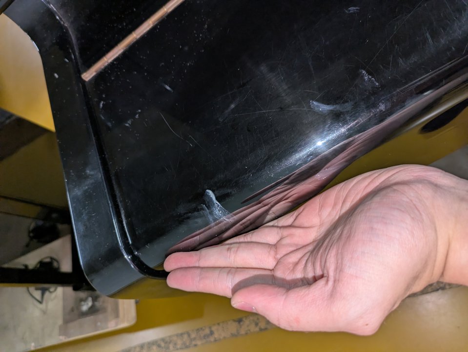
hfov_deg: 69.4
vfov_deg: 54.9
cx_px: 234
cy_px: 176
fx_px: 338
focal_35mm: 25
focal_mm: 5.43
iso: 73
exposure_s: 1/33.3
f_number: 1.89
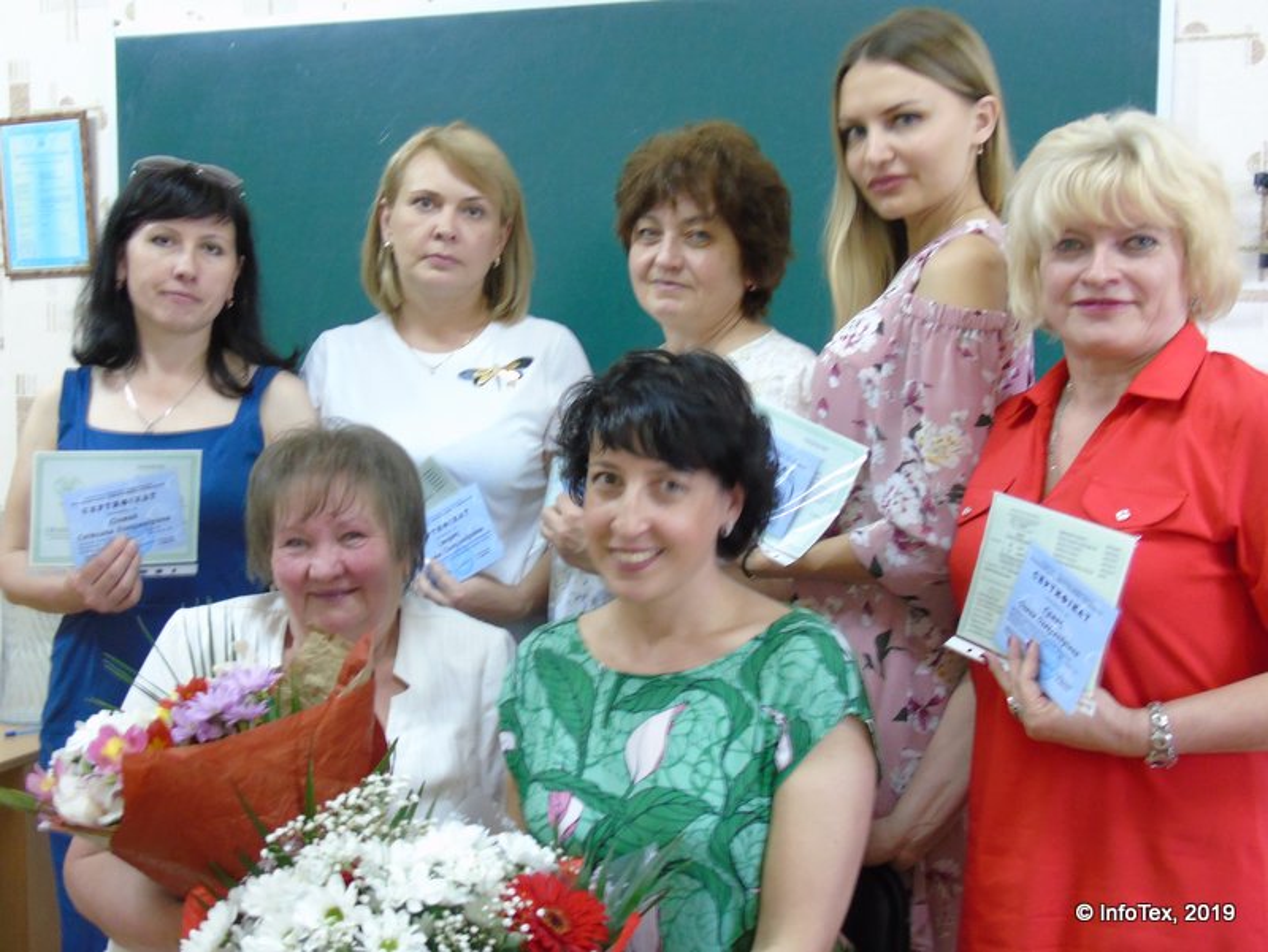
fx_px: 1466
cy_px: 476
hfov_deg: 46.8
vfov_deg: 36.0
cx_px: 634
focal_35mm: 40
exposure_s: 1/5
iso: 400
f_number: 3.9
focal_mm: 7.1
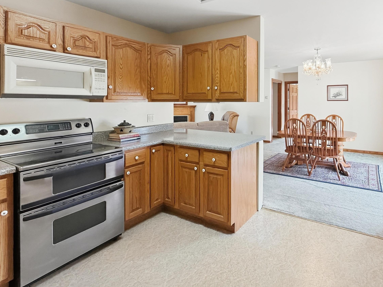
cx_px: 250
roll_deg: -0.3
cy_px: 118
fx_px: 210
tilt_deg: -4.4
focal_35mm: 19
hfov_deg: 82.2
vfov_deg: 68.2
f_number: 2.2
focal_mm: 2.2
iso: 250
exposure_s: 1/120
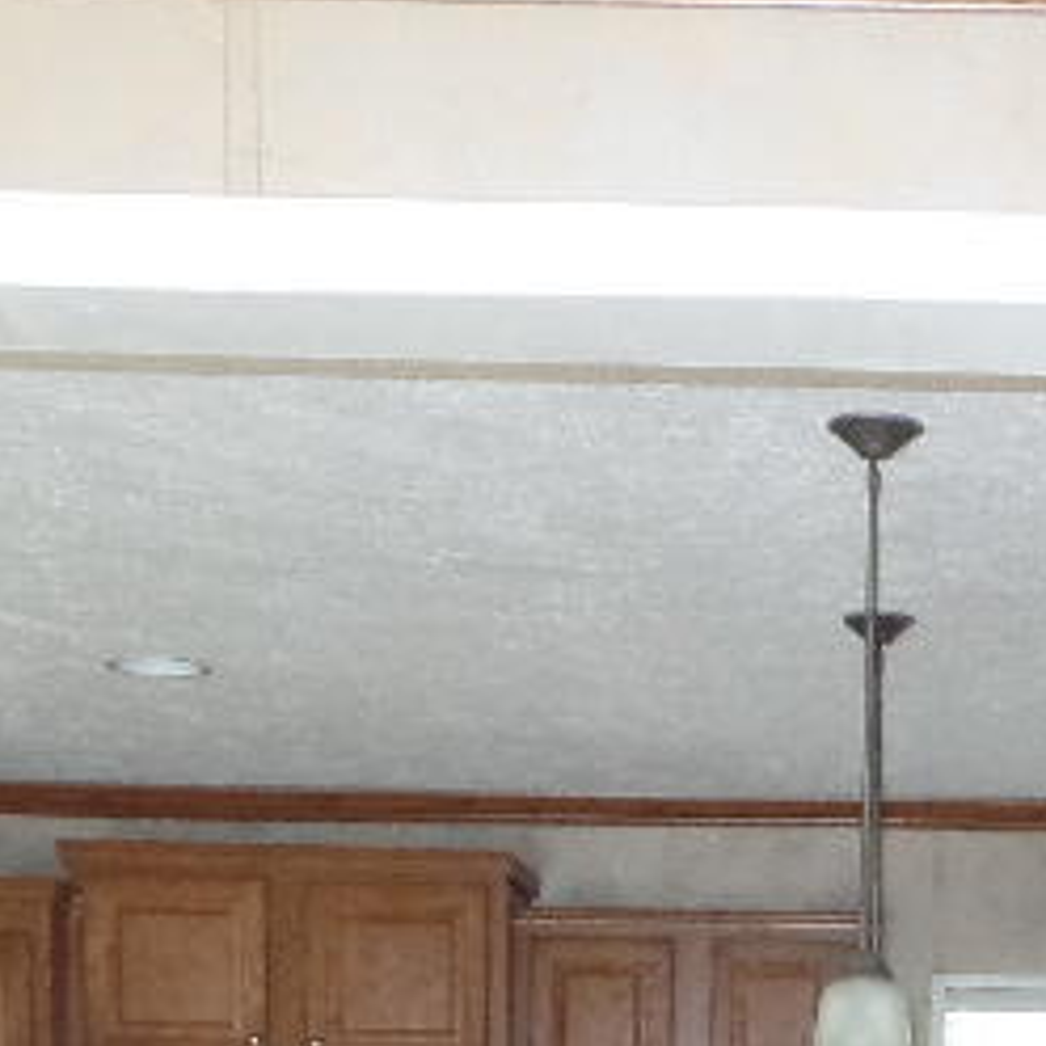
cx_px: 932
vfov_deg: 18.2
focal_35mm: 84
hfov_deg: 20.3
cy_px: 1594
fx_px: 2872
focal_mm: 4.1
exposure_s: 1/30
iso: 400
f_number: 2.8
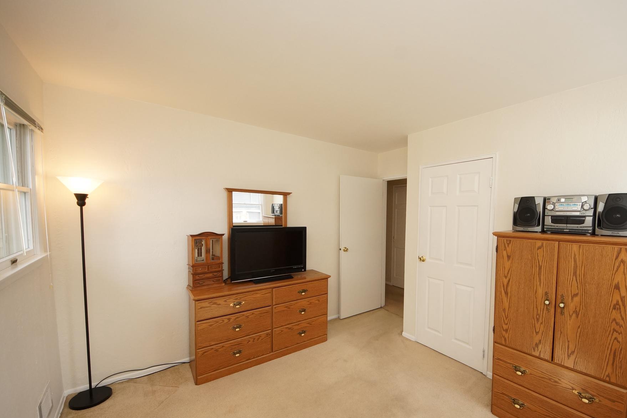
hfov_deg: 103.5
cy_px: 232
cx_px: 360
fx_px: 244
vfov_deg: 80.9
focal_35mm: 14
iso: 800
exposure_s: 1/125
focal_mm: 8
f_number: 6.3
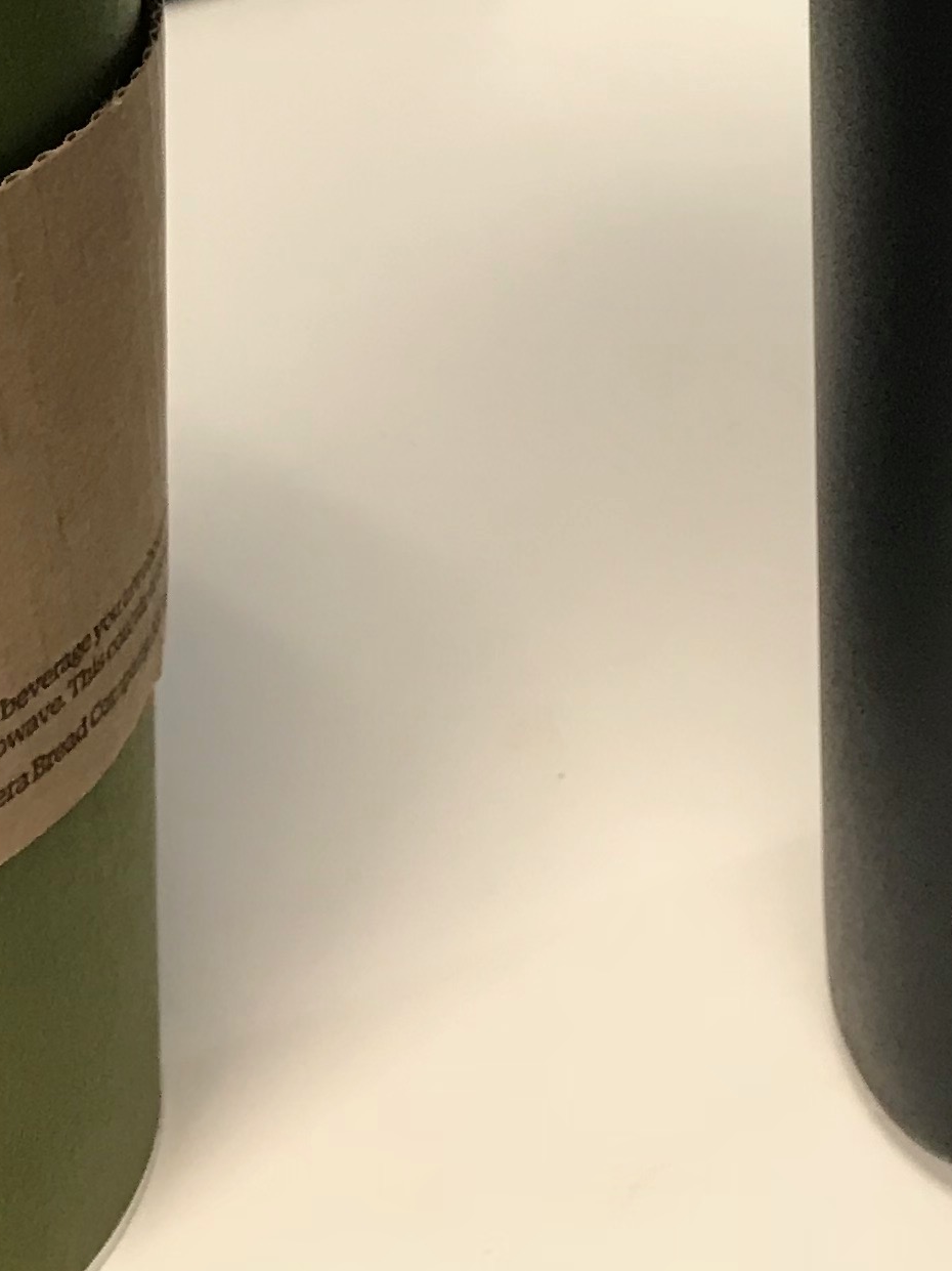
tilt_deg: -14.9
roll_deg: -0.6
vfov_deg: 19.3
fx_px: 3339
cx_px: 1319
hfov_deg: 15.3
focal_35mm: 91
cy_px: -541
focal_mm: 3.99
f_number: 1.8
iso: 40
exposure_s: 1/20
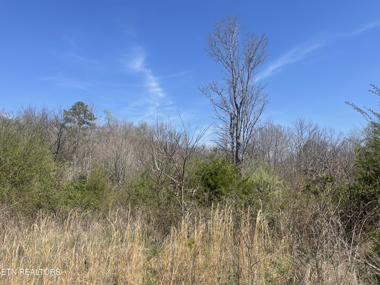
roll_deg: -0.9
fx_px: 274
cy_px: 142
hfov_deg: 69.4
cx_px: 190
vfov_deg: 54.9
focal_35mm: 25
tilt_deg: +8.1
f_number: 1.6
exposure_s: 1/3003
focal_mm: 5.1
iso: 32
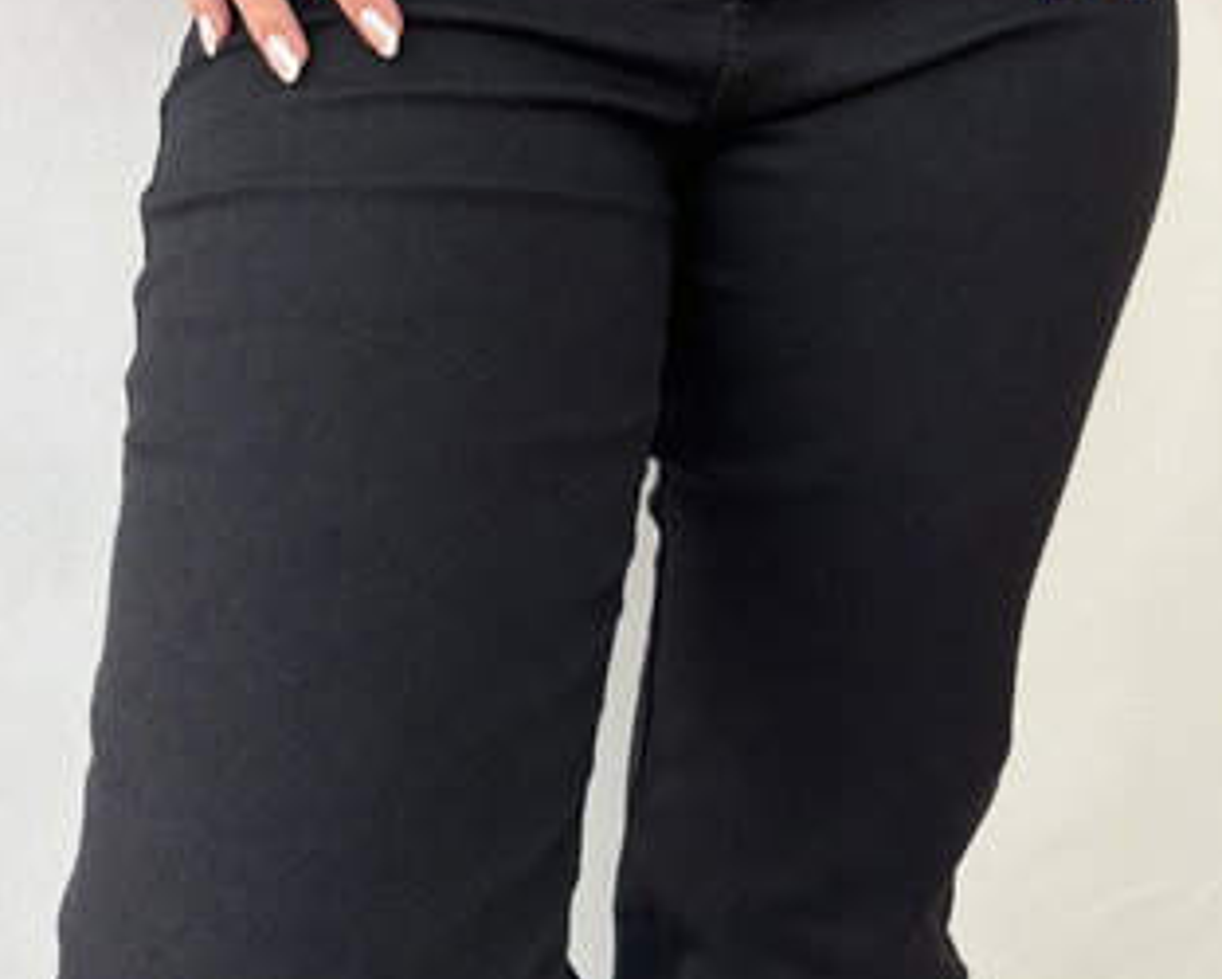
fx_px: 1448
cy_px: -49
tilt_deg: -7.3
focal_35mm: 40
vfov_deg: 33.4
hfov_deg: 45.8
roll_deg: -1.4
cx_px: 623
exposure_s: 1/535
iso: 250
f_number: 1.78
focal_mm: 6.76
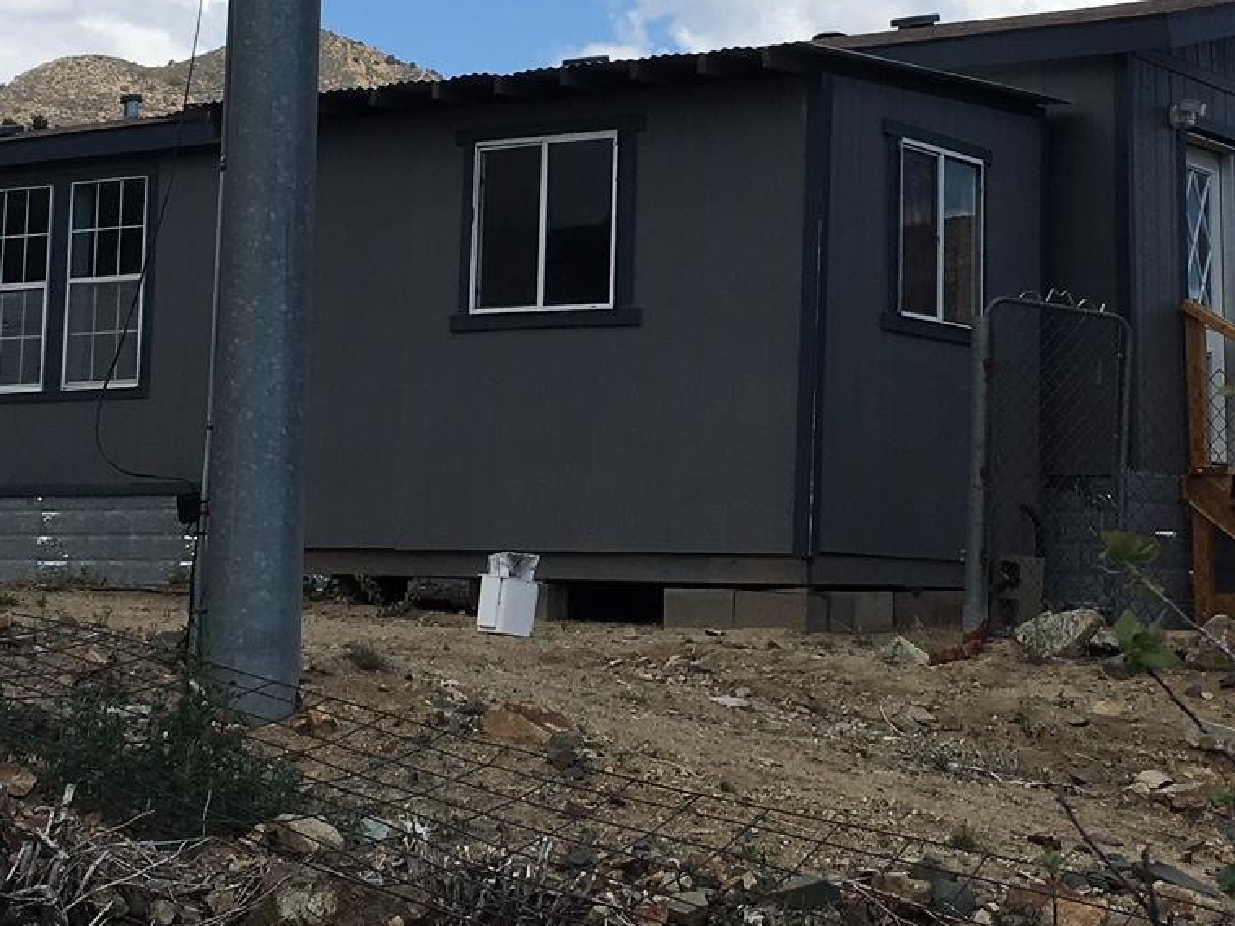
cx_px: 602
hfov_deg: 25.3
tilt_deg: +7.1
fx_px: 2747
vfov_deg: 18.9
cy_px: 143
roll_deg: -0.8
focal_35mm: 77
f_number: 2.2
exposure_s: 1/1832
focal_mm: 4.15
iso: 25
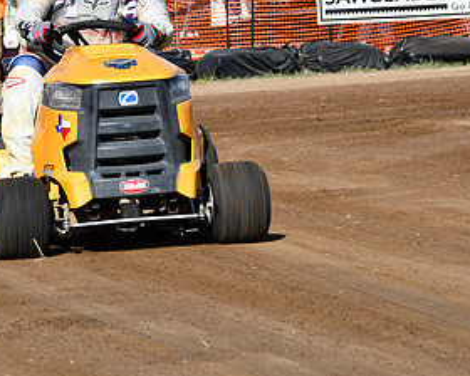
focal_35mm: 305
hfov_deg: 6.3
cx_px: 248
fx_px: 4243
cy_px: 55
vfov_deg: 5.1
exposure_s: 1/320
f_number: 9
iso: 100
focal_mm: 105
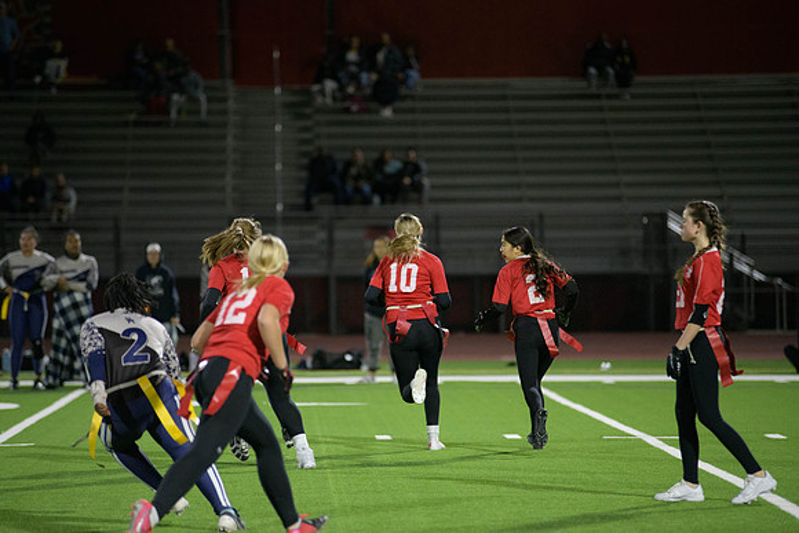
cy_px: 266
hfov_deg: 10.3
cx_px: 400
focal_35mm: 200
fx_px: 4440
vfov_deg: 6.9
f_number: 2.8
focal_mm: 200
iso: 4000
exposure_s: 1/640
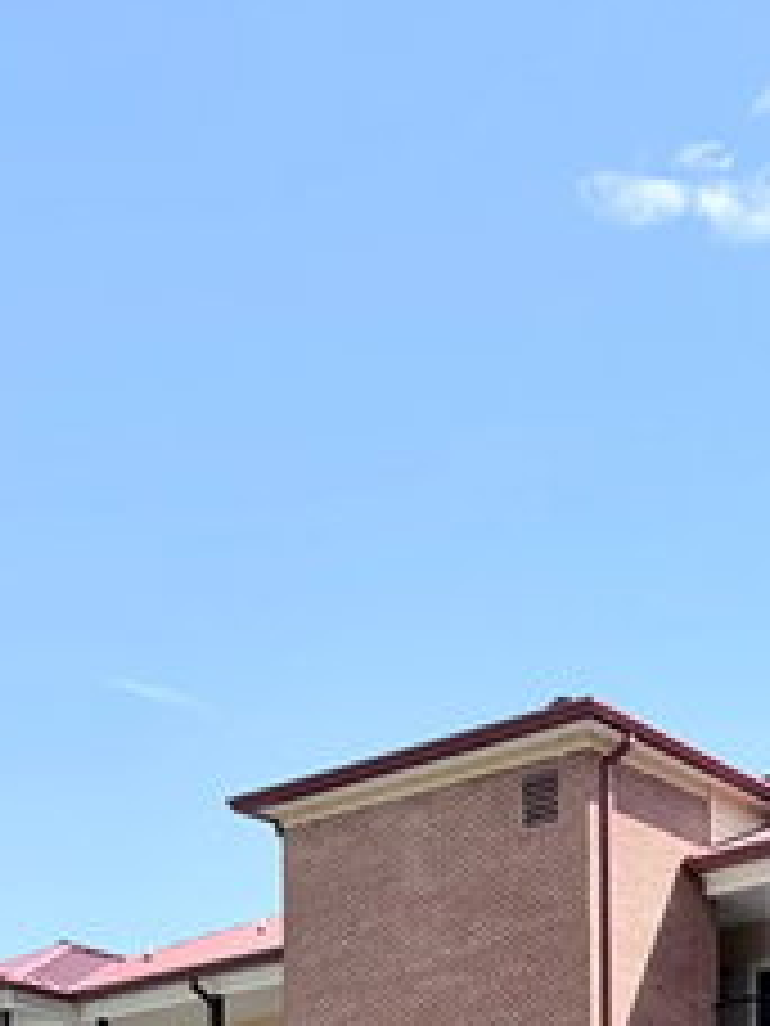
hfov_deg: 19.4
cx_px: 883
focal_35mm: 72
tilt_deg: +0.9
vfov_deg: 22.7
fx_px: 2135
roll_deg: -0.2
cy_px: 1483
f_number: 1.78
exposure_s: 1/2703
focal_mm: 6.76
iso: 80
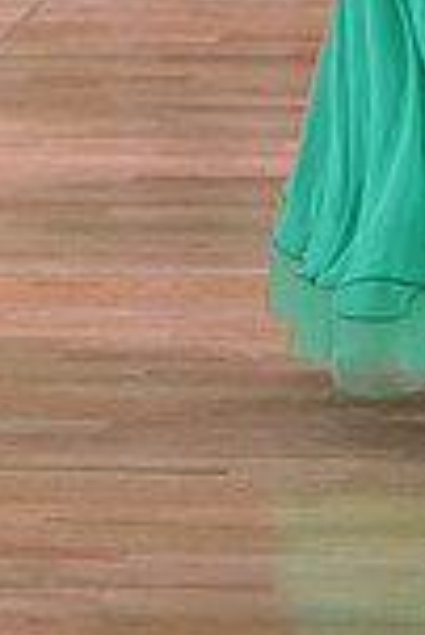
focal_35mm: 462
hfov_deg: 3.0
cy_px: -400
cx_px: -11
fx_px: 8162
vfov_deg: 4.4
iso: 2500
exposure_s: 1/320
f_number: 5
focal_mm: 120
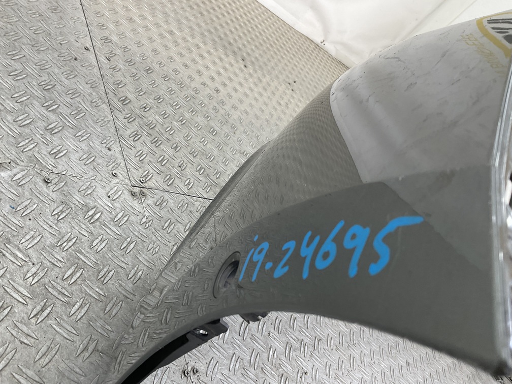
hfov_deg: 61.7
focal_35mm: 29
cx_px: 256
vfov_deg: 48.2
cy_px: 192
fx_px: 429
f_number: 1.8
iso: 25
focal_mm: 3
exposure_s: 1/120
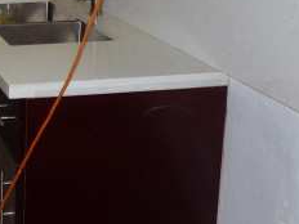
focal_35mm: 69
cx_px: -57
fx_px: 596
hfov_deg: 25.4
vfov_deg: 20.3
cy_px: -22
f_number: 2.8
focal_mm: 3.58
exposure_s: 1/40
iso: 100
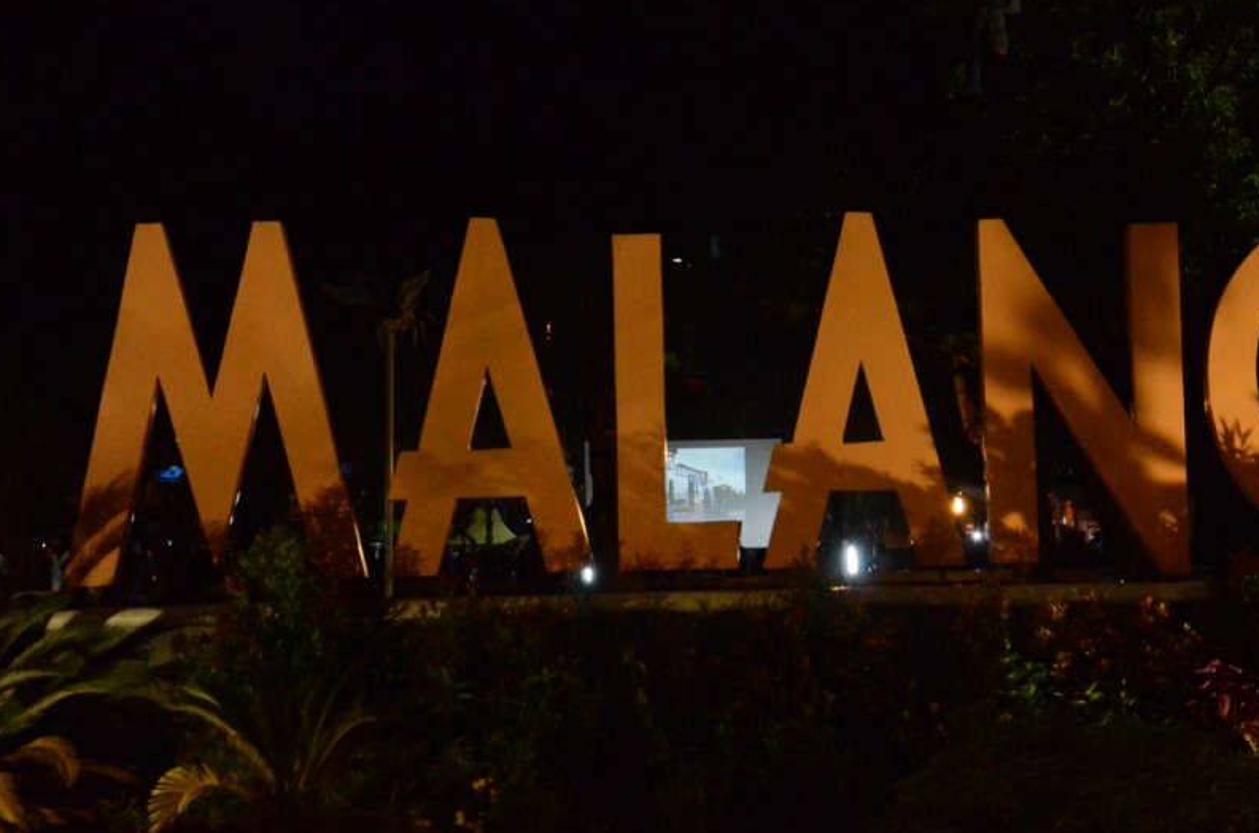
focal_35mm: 97
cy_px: 377
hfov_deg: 21.0
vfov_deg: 14.0
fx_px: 3384
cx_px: 796
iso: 6400
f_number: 5.6
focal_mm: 50
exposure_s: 1/50
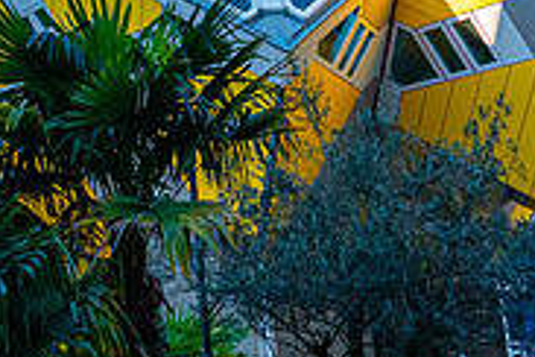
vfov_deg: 16.7
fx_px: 1129
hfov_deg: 25.6
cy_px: -139
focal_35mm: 76
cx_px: 29
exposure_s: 1/4000
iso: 1250
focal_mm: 16
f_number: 3.5
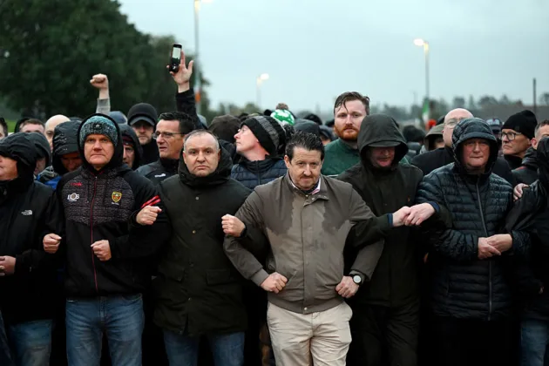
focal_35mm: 79
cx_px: 274
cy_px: 183
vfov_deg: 17.3
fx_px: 1205
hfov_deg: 25.7
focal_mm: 79
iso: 6400
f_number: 2.8
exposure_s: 1/320
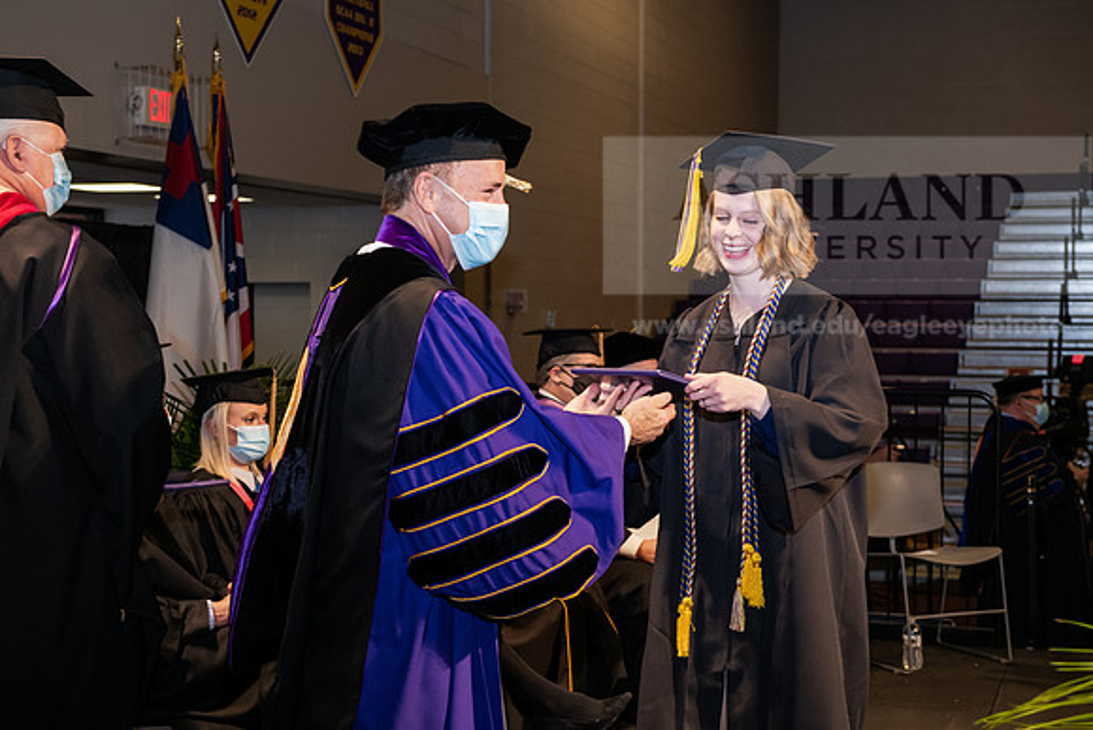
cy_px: 365
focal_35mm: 62
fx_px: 1883
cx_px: 546
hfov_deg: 32.4
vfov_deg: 21.9
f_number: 6.3
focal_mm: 62
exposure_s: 1/200
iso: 1600
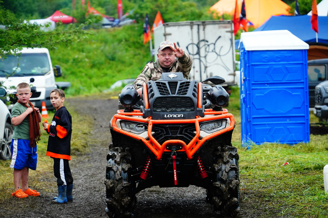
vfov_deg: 11.0
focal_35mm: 125
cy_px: 109
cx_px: 164
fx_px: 1139
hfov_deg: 16.4
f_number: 4
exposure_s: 1/5000
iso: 5000
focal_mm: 125
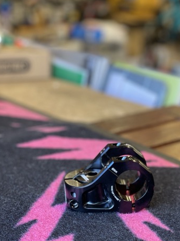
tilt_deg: -19.7
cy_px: 159
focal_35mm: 73
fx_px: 506
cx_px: 121
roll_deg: -1.8
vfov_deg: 26.5
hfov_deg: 20.1
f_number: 2
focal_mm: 6
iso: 160
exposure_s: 1/60
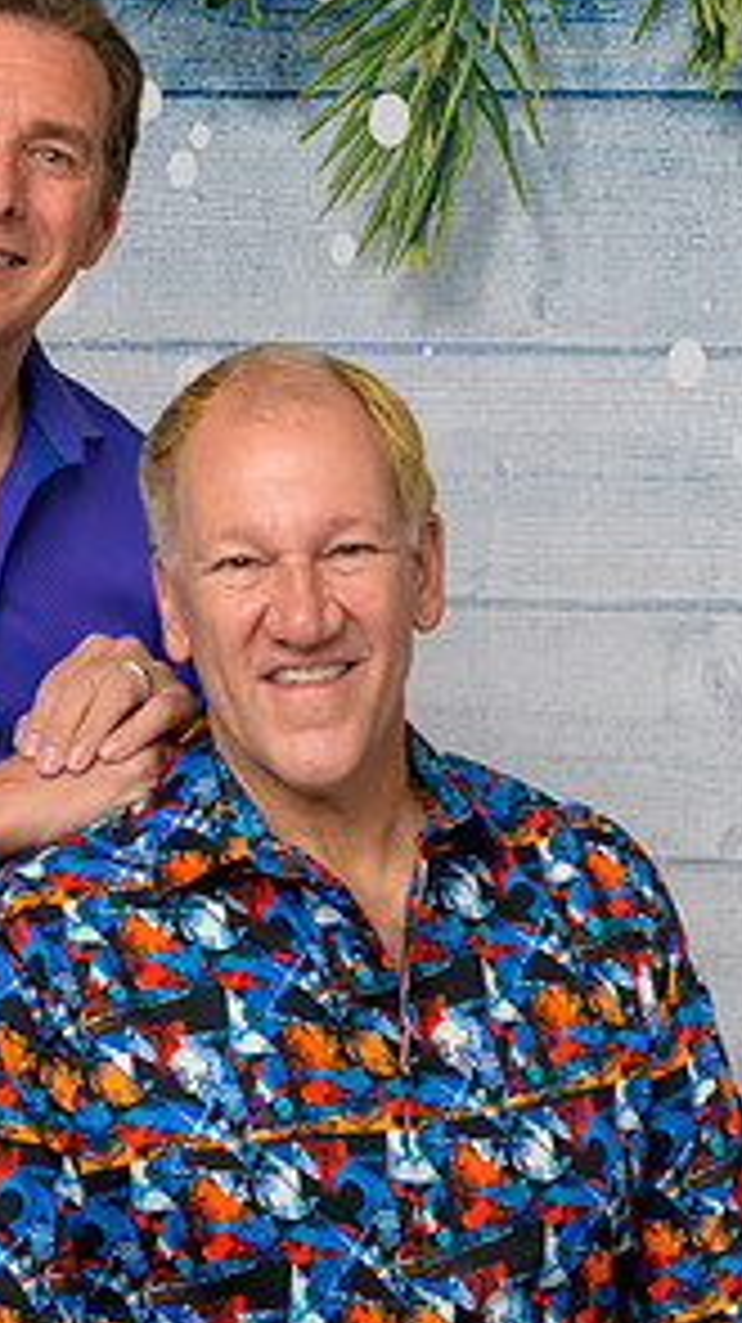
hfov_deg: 12.9
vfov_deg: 22.9
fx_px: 3259
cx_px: 148
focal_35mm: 93
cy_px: 547
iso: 400
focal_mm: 45
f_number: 10
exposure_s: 1/125
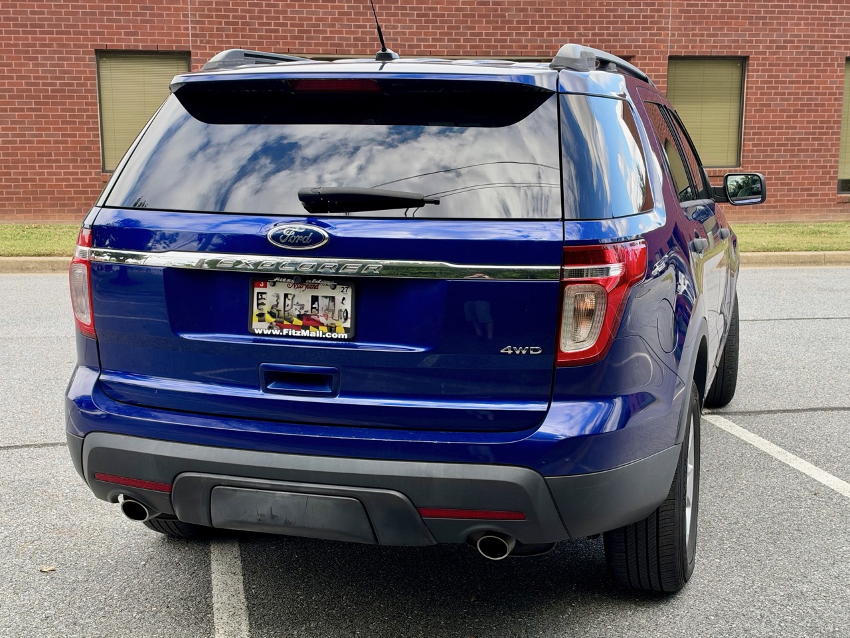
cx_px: 425
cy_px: 319
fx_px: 1179
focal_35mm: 48
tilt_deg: -9.8
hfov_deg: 39.7
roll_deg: +0.1
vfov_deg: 30.3
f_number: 1.8
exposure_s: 1/722
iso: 80
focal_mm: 6.93
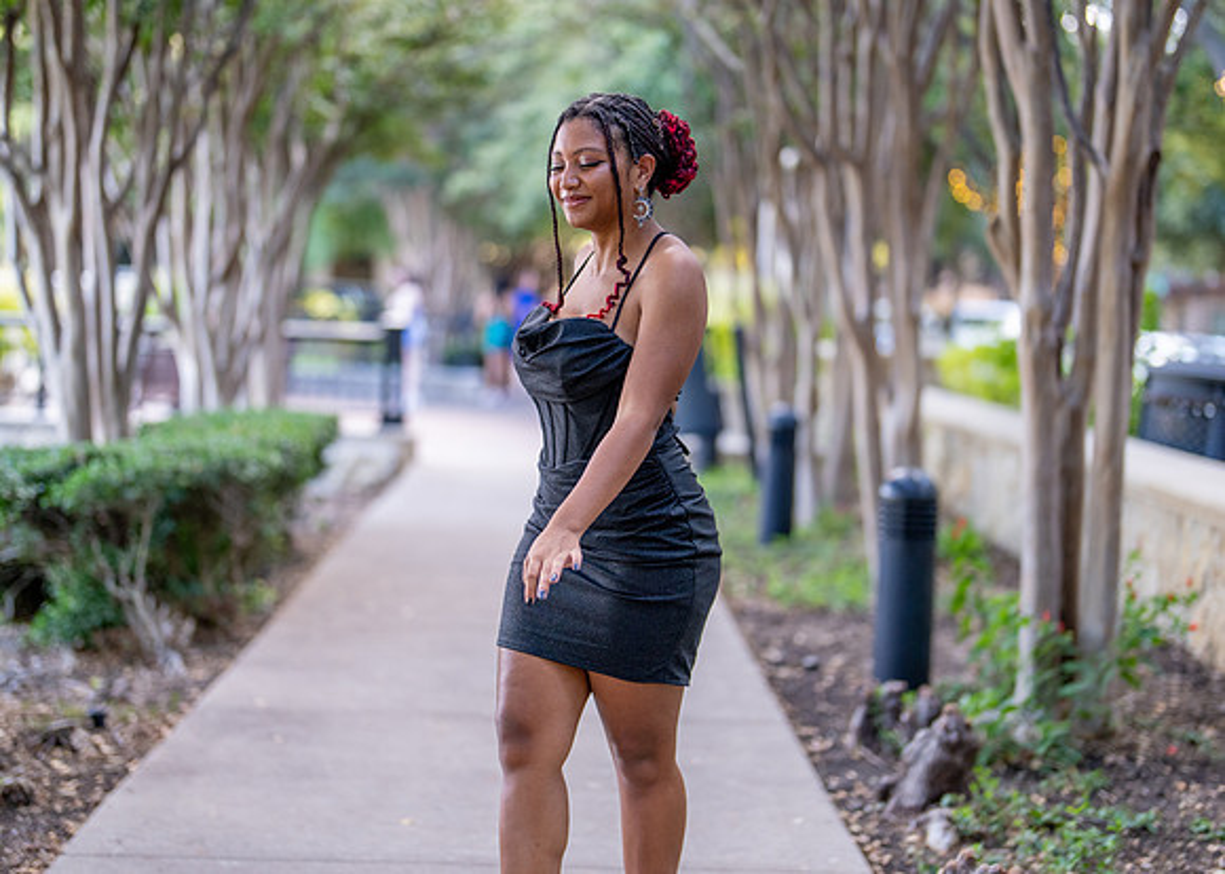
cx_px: 624
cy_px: 394
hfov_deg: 30.2
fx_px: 2273
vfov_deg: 21.8
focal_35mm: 65
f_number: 1.2
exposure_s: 1/1000
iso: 400
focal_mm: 50
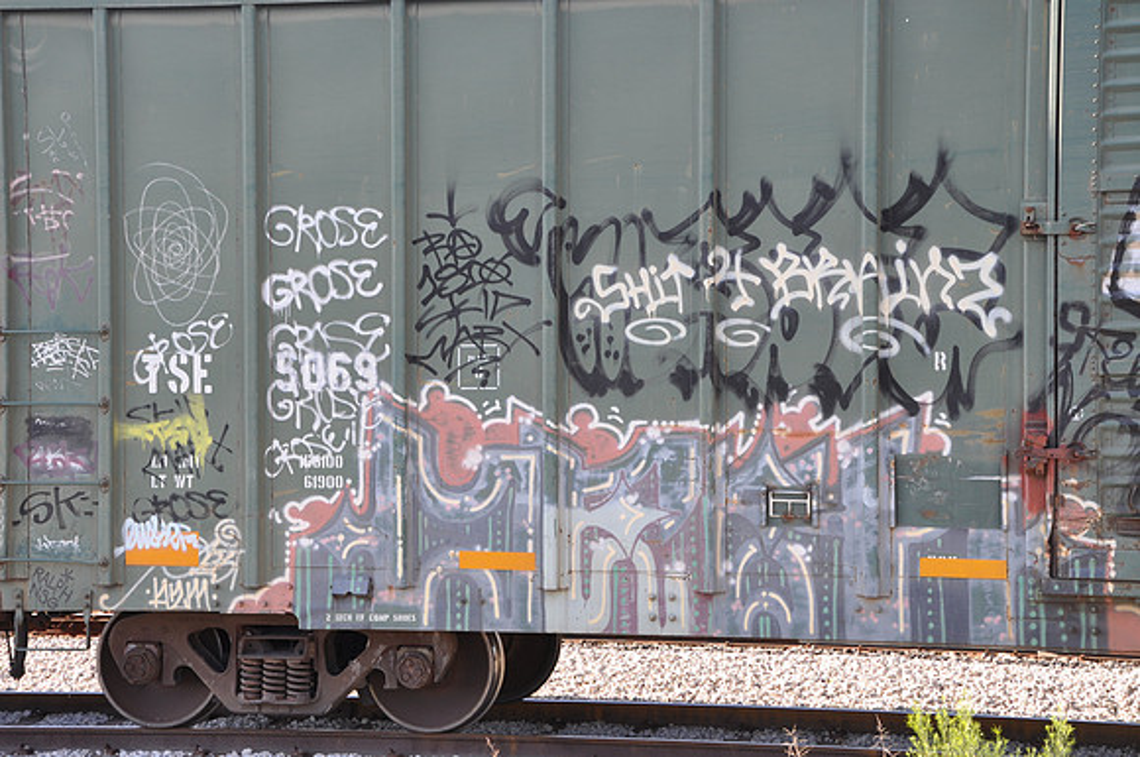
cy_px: 378
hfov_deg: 27.0
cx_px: 570
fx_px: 2372
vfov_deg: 18.1
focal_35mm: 75
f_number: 9
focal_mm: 50
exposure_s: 1/80
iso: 200
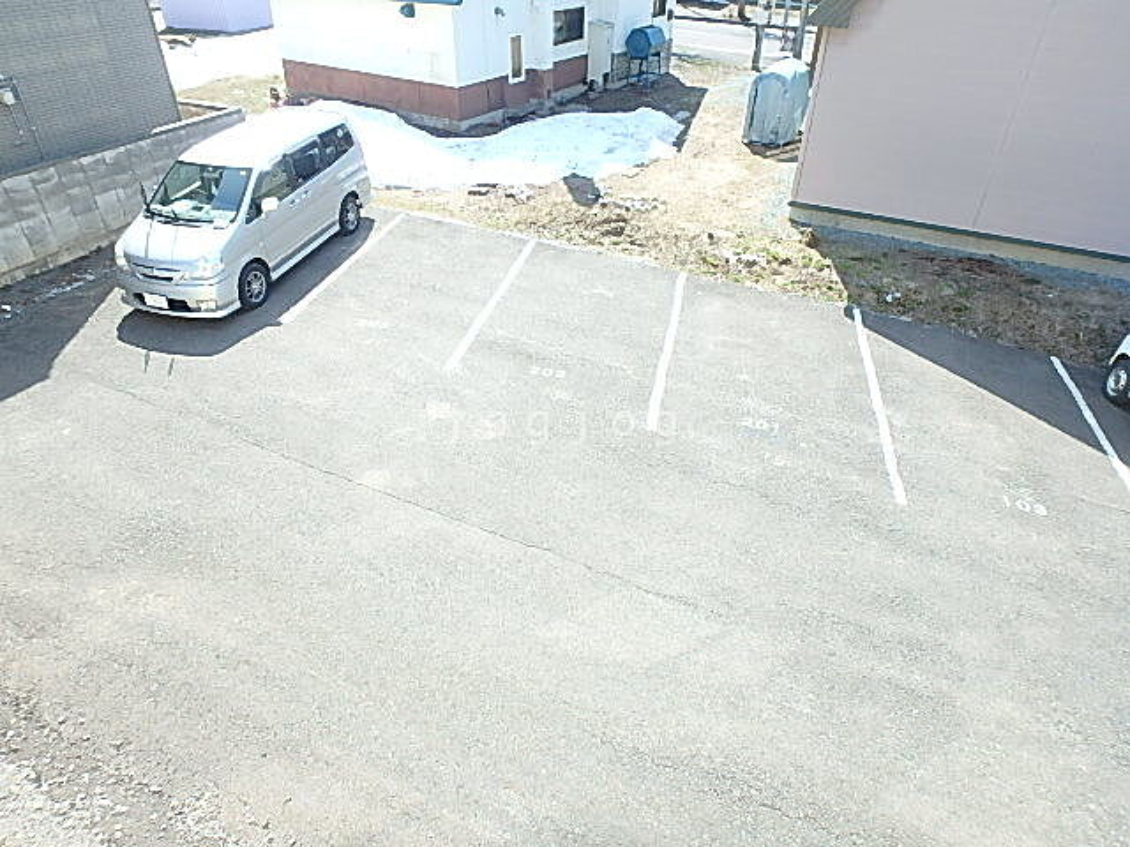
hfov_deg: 79.0
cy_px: 424
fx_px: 686
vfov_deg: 63.4
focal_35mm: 21
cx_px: 565
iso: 125
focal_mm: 3.7
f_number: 3.5
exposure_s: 1/320
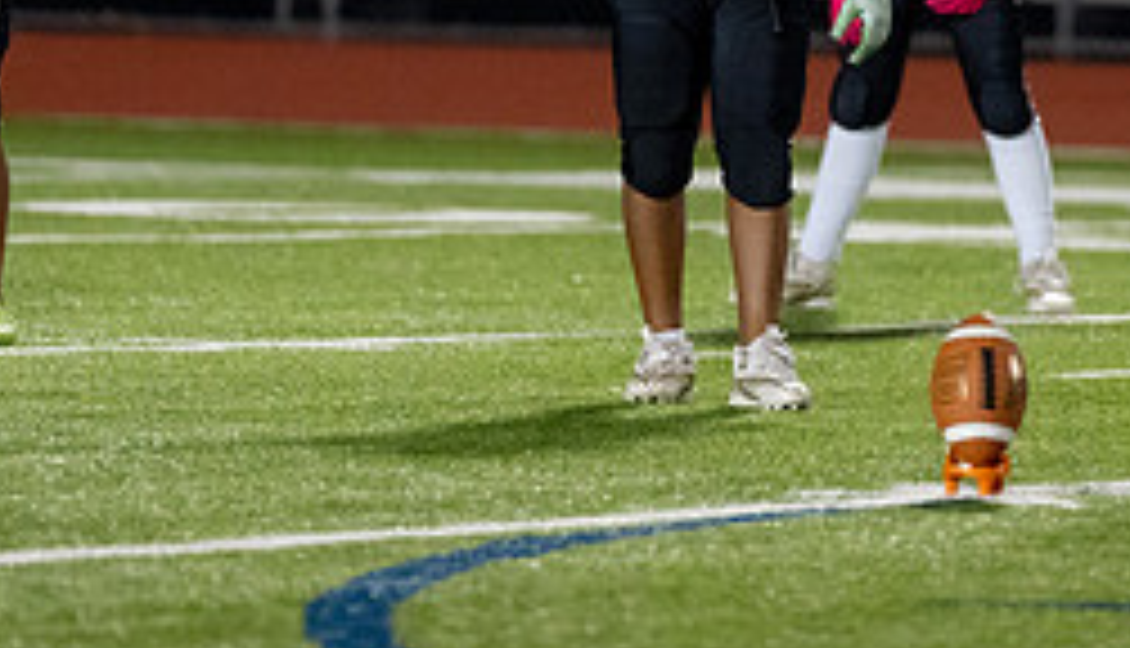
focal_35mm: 598
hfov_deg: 3.6
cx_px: 746
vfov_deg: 2.1
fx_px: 18004
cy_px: -32
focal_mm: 200
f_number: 2.8
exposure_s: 1/1000
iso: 5000
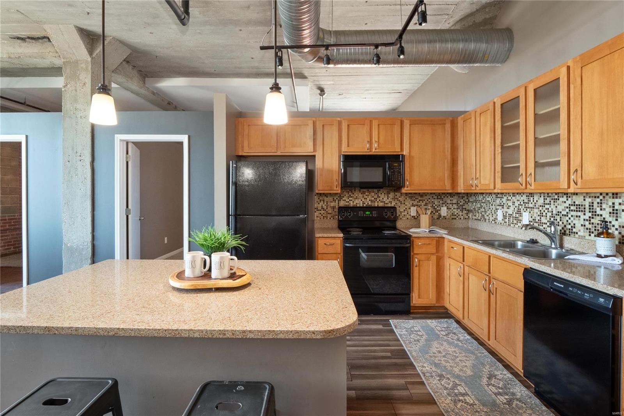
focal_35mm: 16
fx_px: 277
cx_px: 312
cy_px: 208
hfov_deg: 96.7
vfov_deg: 73.7
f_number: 8
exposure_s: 1
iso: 400
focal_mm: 8
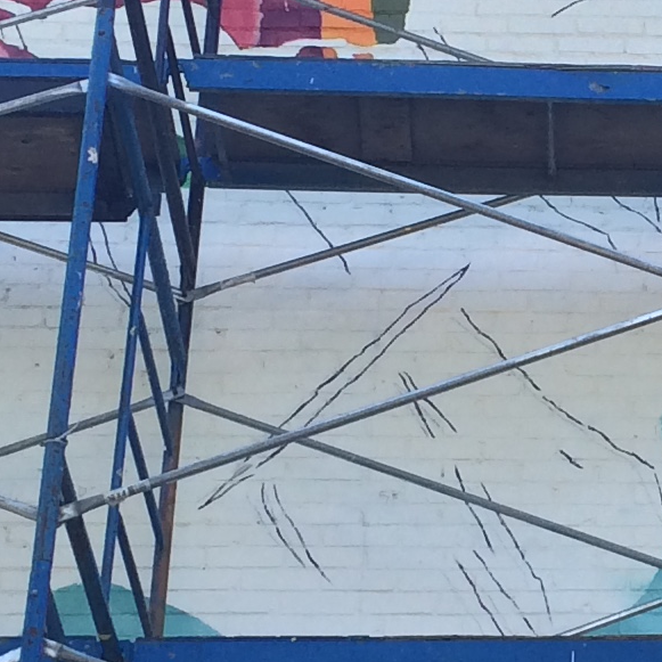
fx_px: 3116
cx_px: 1035
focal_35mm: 144
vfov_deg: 12.1
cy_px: 403
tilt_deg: +30.3
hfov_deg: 11.5
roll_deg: +5.0
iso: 32
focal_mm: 4.15
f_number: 2.2
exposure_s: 1/311
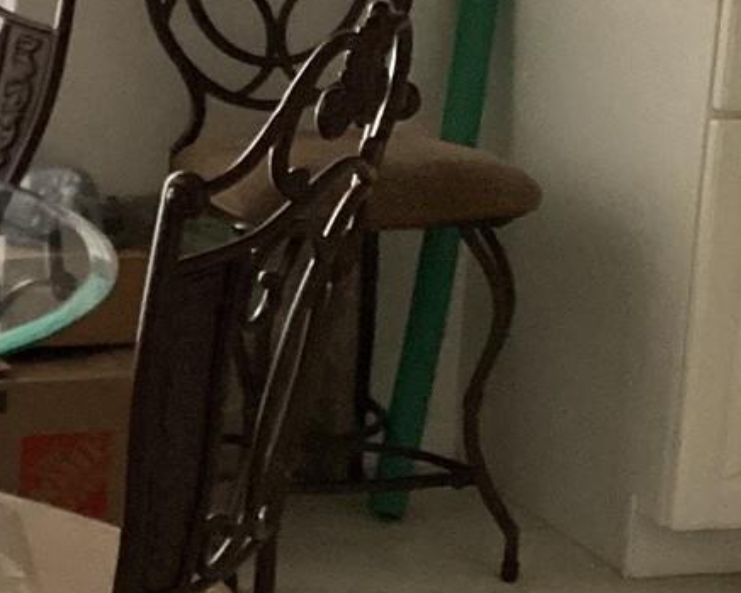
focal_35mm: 111
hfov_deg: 15.7
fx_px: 2435
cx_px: -428
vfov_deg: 13.9
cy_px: 233
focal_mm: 3.3
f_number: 2.4
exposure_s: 1/60
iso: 200
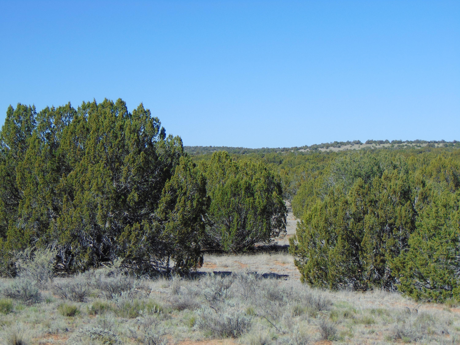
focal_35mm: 108
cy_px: 172
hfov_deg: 18.2
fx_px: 1435
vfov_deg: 13.7
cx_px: 230
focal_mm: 19.4
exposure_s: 1/800
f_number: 3.9
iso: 80
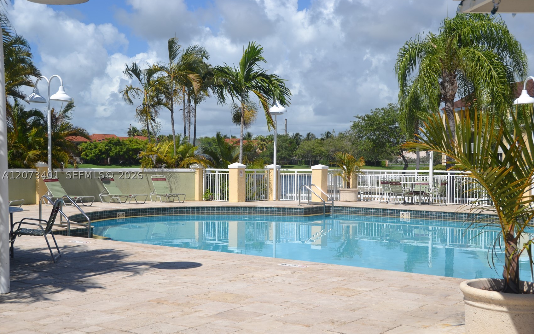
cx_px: 267
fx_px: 713
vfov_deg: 26.3
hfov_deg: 41.1
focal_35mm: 49
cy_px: 175
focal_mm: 32
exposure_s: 1/320
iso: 100
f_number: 9
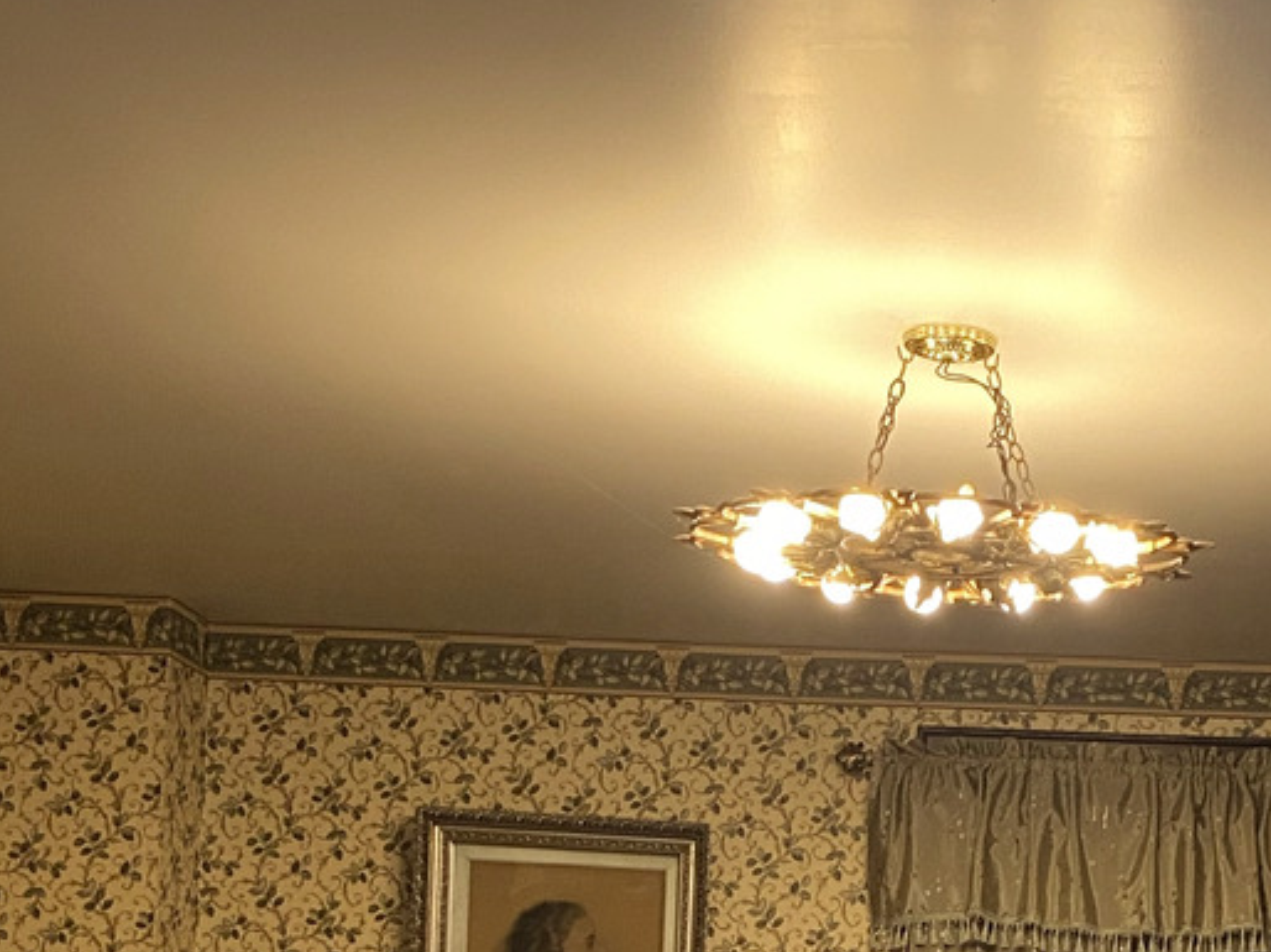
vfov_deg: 17.4
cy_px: 1123
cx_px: 1019
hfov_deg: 23.8
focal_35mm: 81
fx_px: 2973
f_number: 1.8
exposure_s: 1/60
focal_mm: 4.25
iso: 125
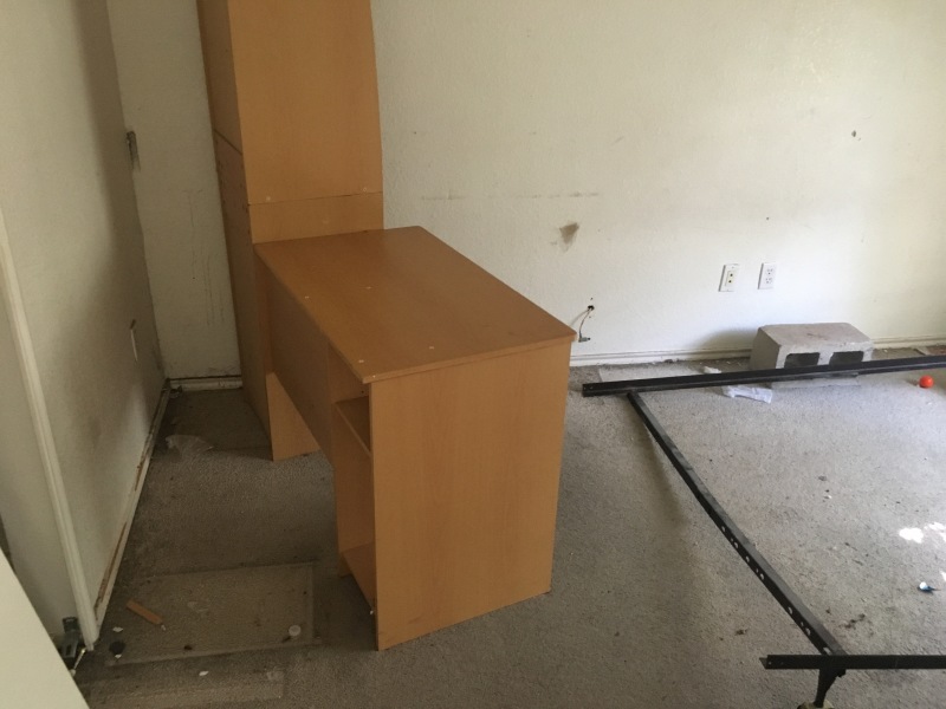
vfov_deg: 48.2
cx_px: 473
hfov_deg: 61.7
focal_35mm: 29
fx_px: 793
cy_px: 354
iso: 200
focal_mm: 4.15
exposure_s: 1/15
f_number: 2.2
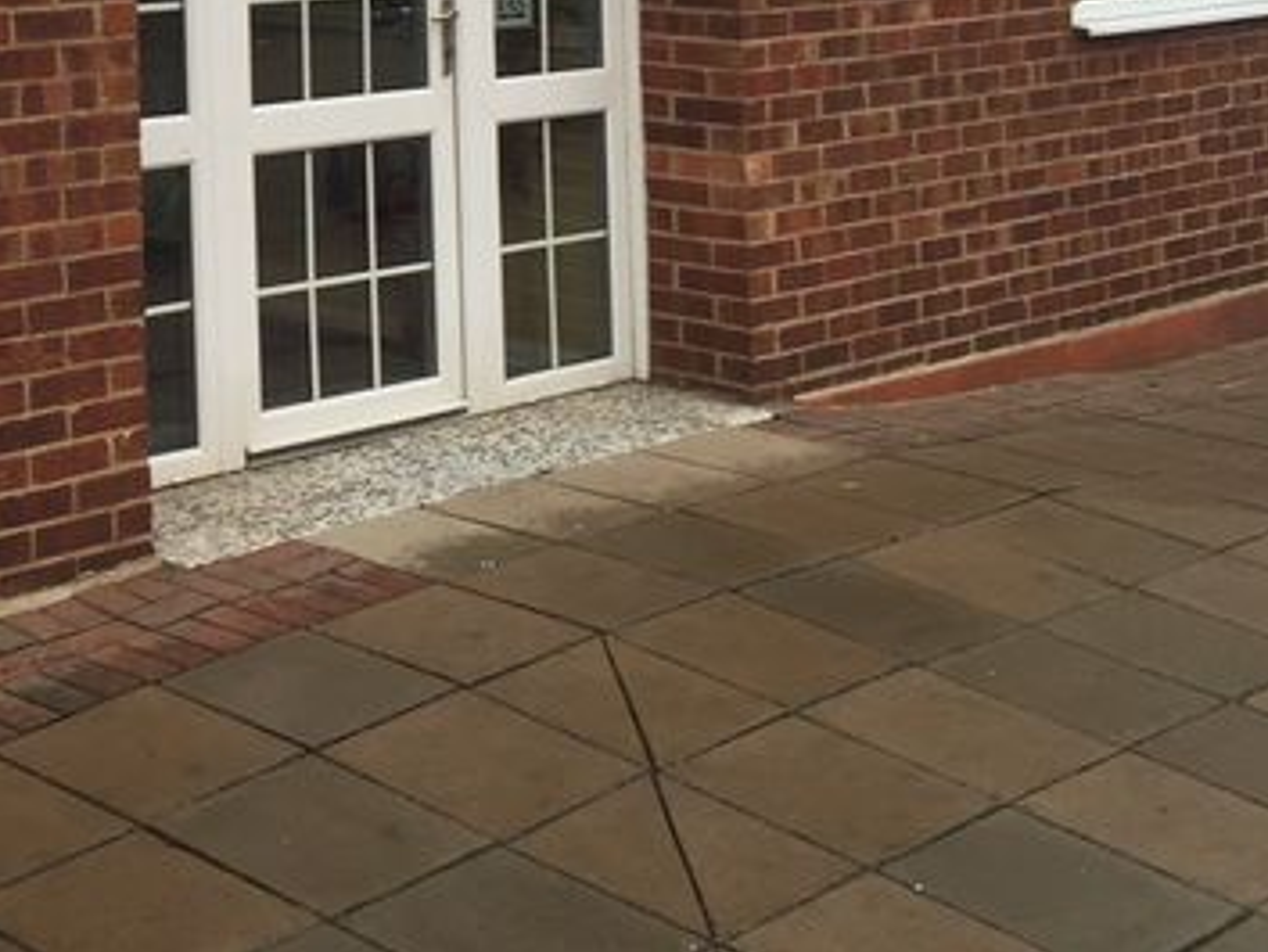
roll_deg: +0.9
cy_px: -133
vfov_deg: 20.0
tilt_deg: -0.8
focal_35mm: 70
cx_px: -88
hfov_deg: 25.9
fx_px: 2565
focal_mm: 4.15
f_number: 2.2
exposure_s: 1/388
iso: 32
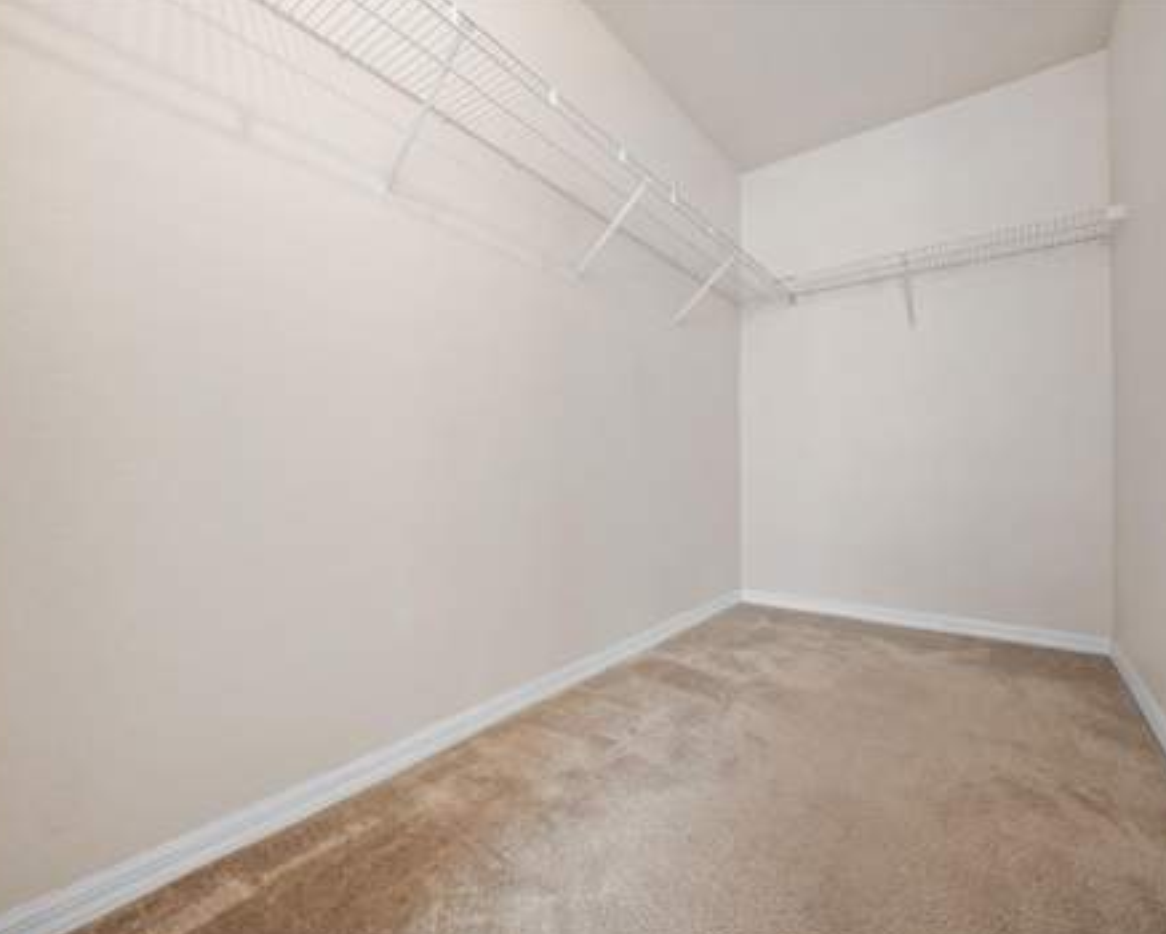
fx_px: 518
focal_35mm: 15
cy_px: 470
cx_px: 606
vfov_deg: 84.1
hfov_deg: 96.7
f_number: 8
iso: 400
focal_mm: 7
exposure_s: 1/8
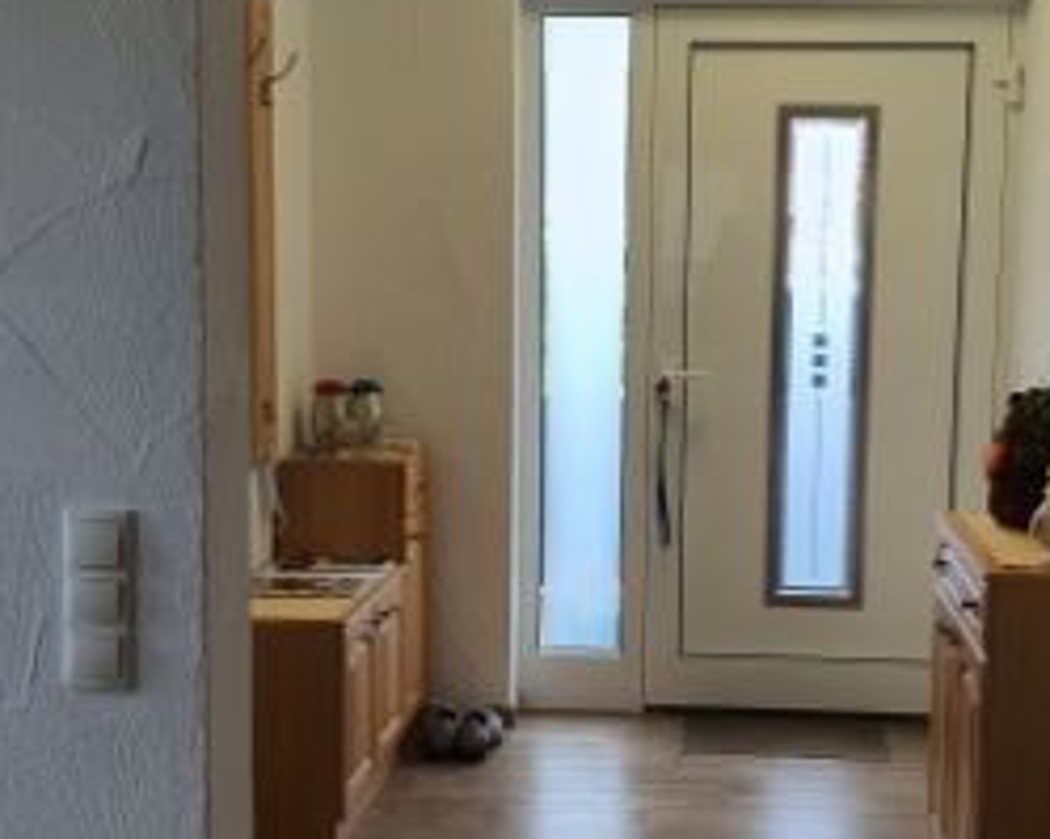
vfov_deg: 29.7
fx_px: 1584
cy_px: 424
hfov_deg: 36.5
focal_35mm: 51
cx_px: 628
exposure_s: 1/100
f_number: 2.4
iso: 64
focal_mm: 4.3
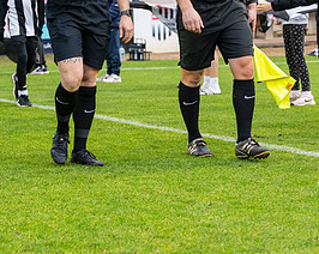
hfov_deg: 11.5
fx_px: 1574
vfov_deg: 9.2
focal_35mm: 167
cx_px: 69
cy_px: 37
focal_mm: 70
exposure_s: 1/320
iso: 2000
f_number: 4
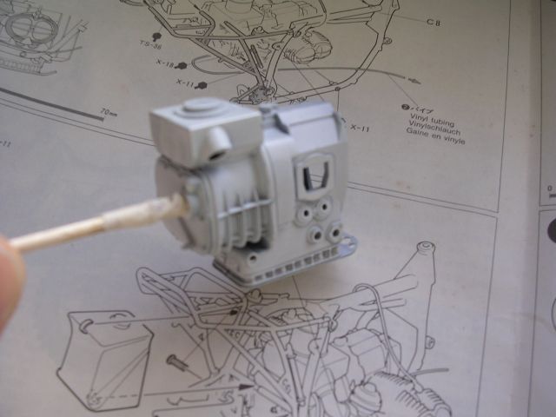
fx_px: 610
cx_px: 278
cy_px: 208
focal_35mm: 38
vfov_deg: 37.7
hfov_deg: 49.0
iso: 100
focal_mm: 5.8
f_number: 2.8
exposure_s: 1/45.4
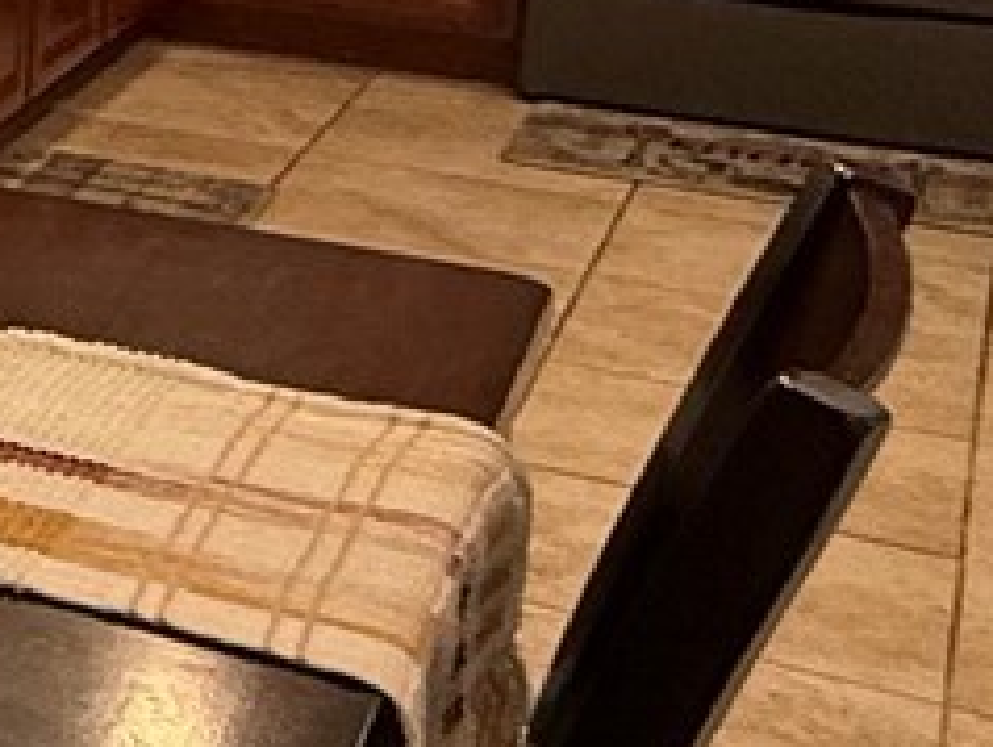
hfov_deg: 13.7
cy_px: -196
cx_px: -1490
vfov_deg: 15.1
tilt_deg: -8.5
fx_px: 2699
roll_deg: +2.0
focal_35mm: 94
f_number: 2.2
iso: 250
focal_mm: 2.22
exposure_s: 1/120
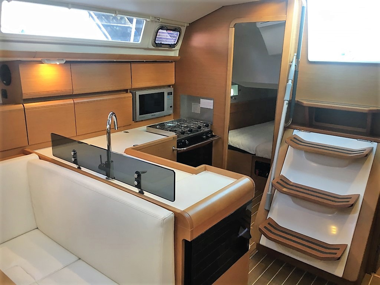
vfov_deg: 48.2
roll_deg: -0.6
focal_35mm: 29
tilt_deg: -15.9
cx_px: 190
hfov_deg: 61.7
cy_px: 142
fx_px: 318
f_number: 2.2
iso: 80
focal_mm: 4.15
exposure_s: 1/33
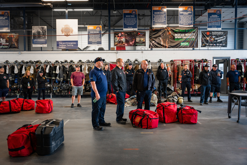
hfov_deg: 61.3
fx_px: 208
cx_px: 124
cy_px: 82
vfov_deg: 43.1
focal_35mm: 30
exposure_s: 1/200
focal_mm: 30.1
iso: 1000
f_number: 2.8
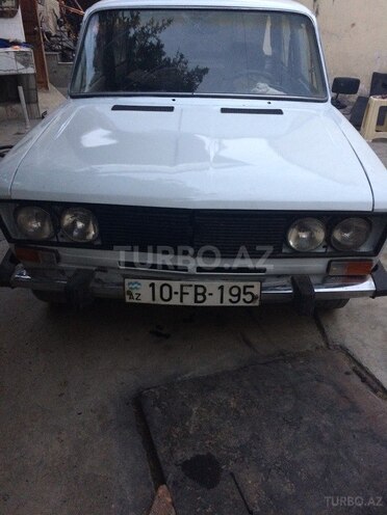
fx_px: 432
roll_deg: +0.0
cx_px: 194
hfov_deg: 48.2
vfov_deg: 61.7
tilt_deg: -32.1
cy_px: 258
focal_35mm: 29
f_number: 2.2
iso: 320
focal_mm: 4.15
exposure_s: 1/33
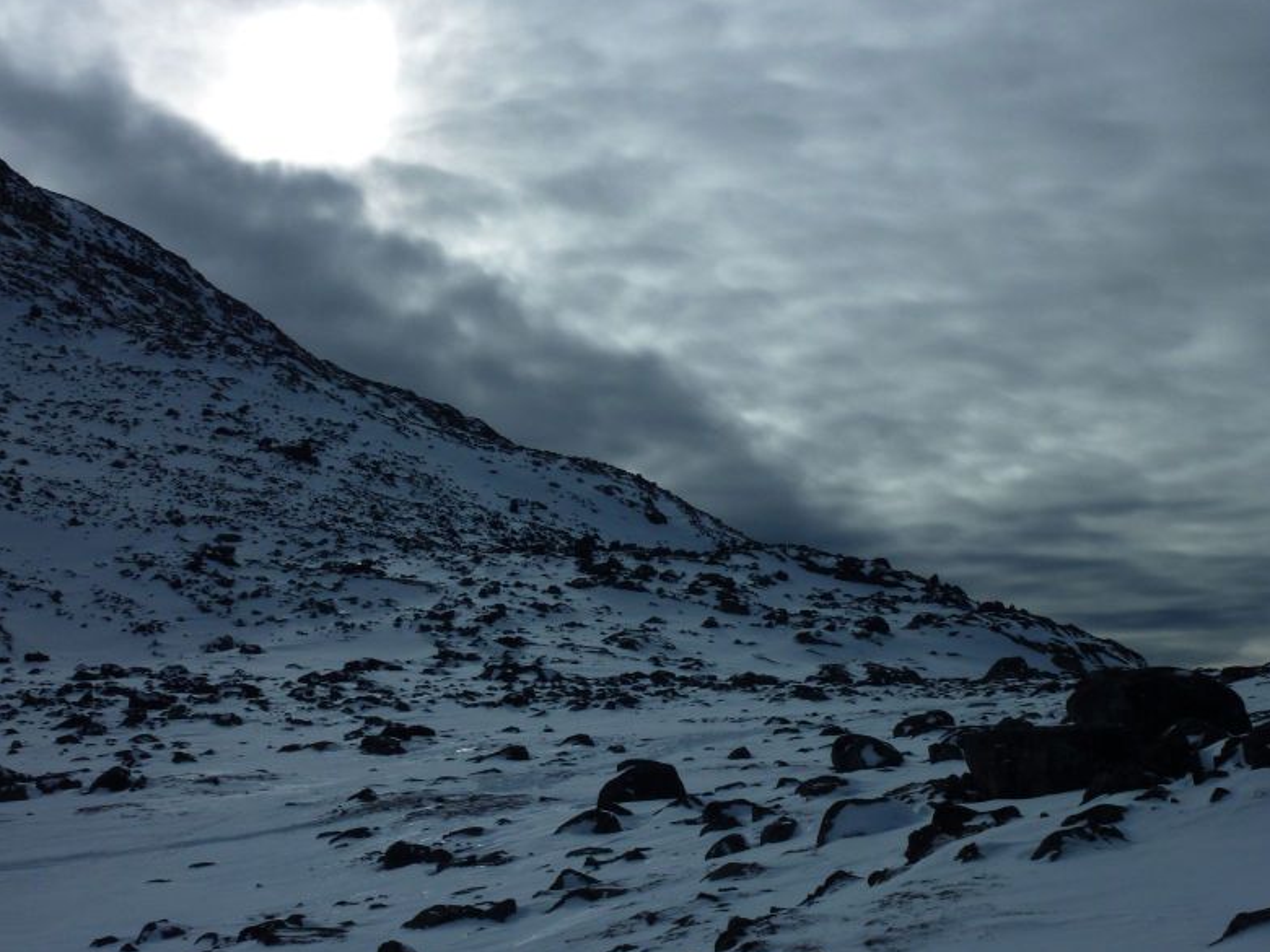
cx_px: 650
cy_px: 469
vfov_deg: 35.1
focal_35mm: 41
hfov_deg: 45.8
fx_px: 1504
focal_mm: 6.5
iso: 80
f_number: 6.3
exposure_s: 1/2000
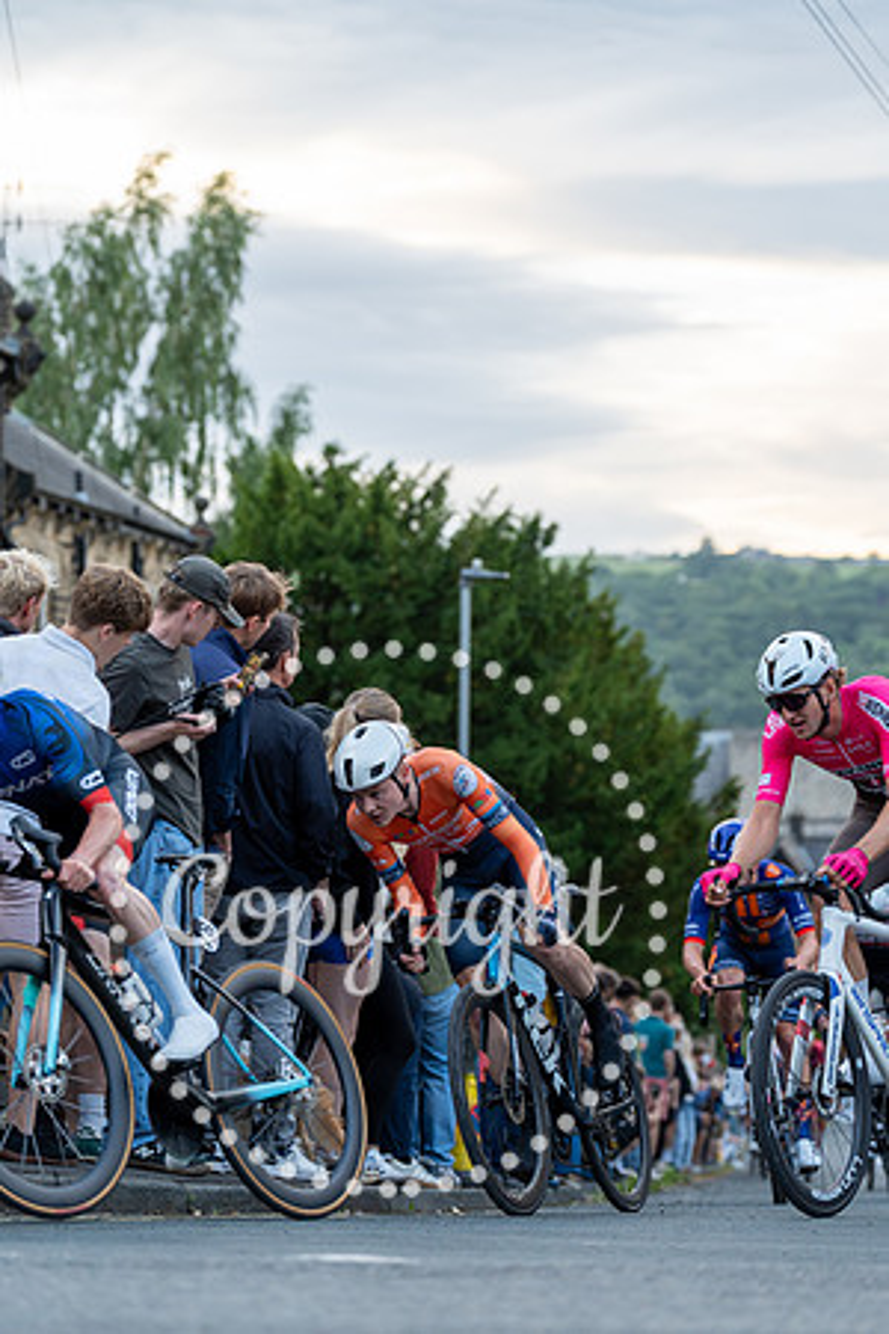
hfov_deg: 14.1
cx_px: 444
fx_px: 3593
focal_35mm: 97
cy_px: 667
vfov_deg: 21.0
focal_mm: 97
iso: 800
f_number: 3.2
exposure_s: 1/640
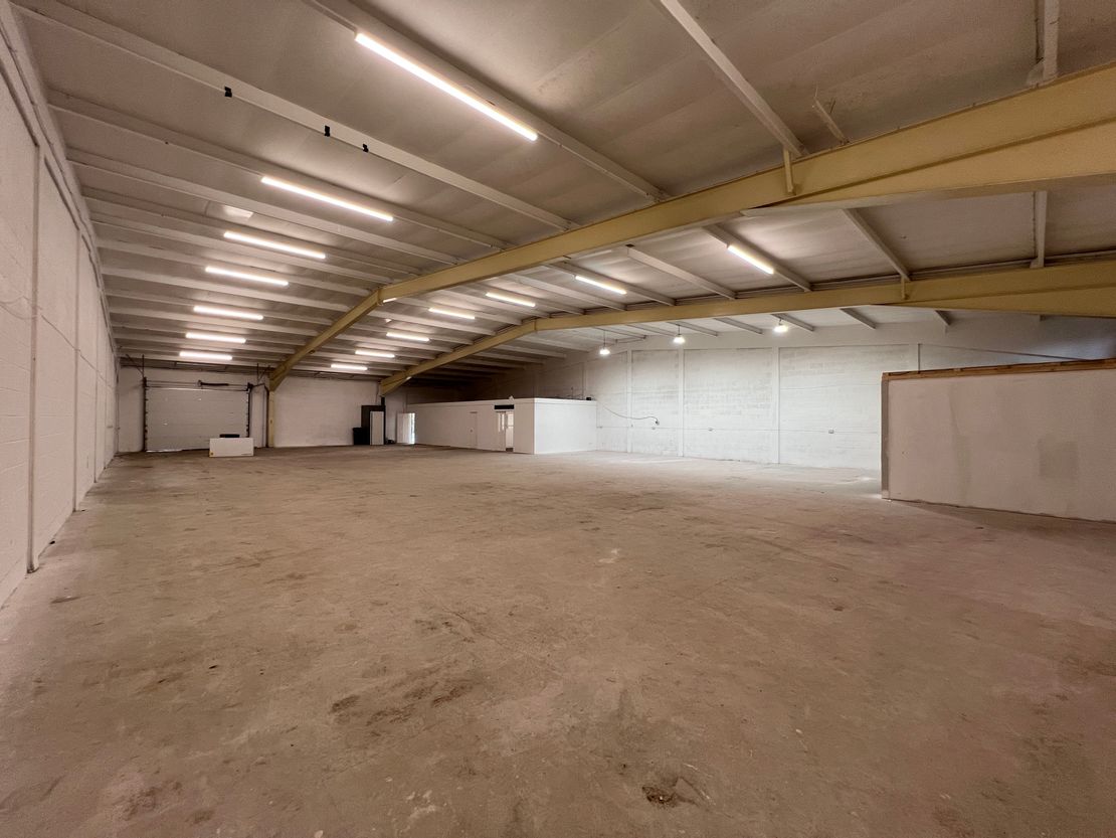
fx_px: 419
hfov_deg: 106.2
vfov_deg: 89.9
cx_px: 558
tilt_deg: +0.5
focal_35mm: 13
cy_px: 419
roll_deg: +0.0
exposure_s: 1/100
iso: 100
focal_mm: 1.57
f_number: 1.8
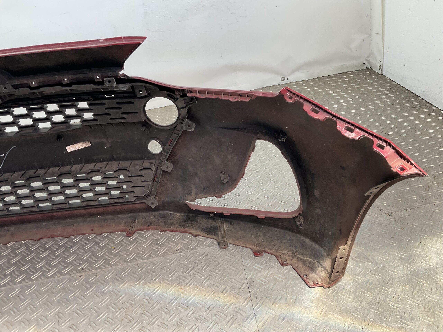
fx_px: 371
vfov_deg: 48.2
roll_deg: +9.8
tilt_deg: -31.4
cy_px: 166
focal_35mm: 29
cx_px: 222
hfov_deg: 61.7
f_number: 1.8
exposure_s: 1/120
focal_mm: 3
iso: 25
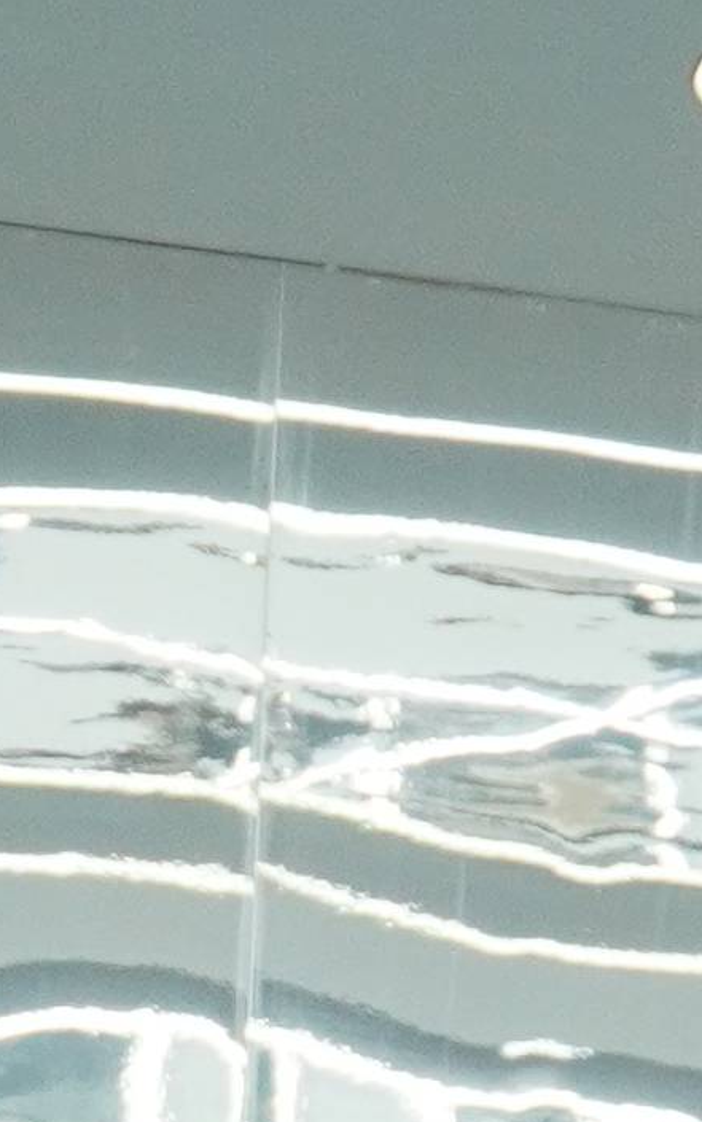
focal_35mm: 377
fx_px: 11544
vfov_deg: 5.4
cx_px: -2085
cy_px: 2799
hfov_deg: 3.3
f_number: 5.6
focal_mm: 29
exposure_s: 1/200
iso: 640
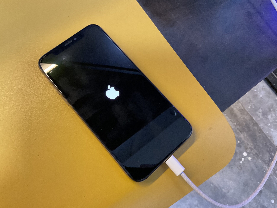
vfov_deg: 48.2
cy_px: 104
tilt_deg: -74.0
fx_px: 232
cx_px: 138
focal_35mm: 29
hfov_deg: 61.7
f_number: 1.8
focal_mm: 3
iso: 200
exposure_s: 1/50
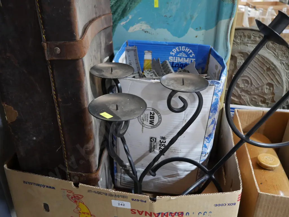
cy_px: 108
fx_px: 267
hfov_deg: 56.8
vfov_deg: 44.2
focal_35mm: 32
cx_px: 144
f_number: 3.6
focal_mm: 16
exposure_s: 1/60
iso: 1600
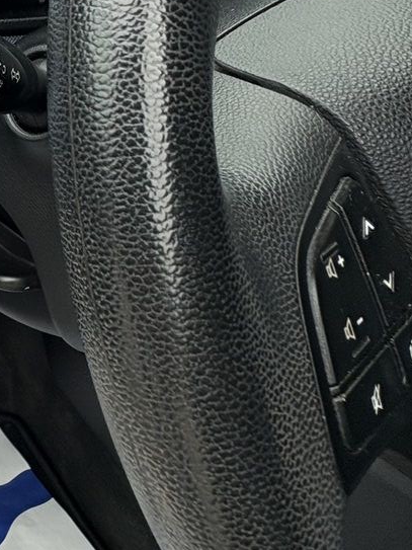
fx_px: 699
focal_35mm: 44
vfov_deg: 40.3
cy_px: 72
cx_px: -125
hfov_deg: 27.4
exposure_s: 1/139
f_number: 2.2
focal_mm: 2.22
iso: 64
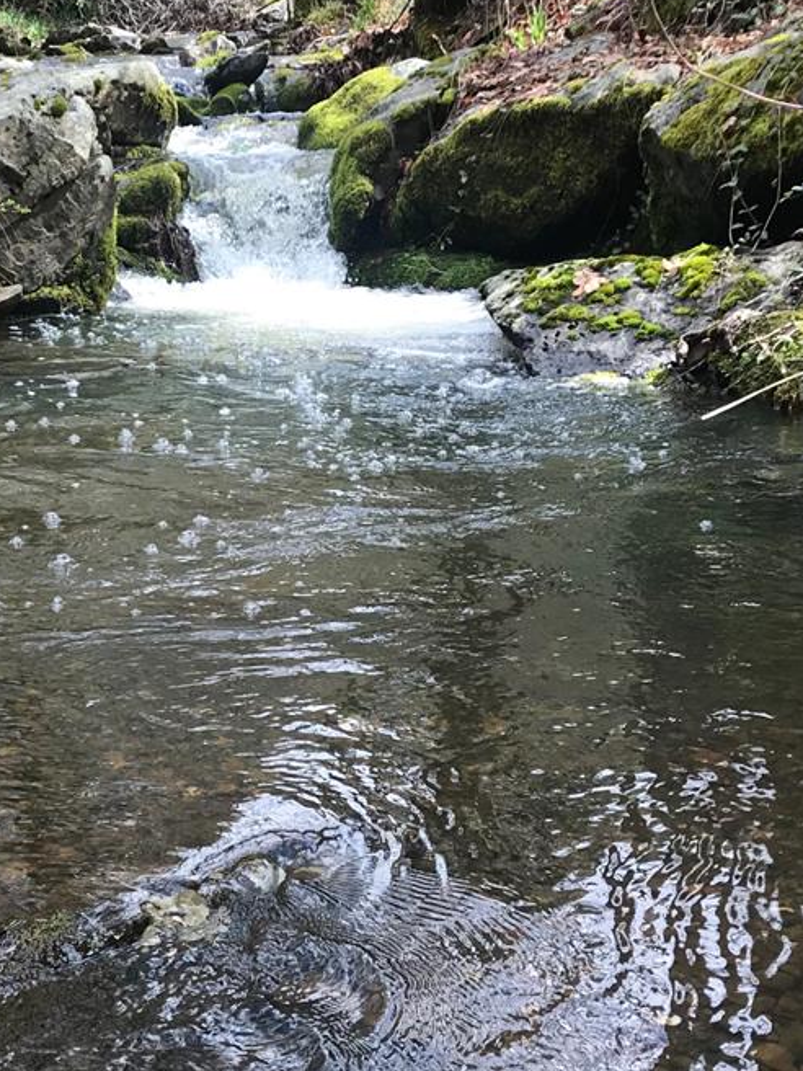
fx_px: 1980
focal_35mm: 64
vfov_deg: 30.3
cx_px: 195
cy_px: 524
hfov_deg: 22.7
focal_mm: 3.99
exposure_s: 1/351
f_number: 1.8
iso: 20
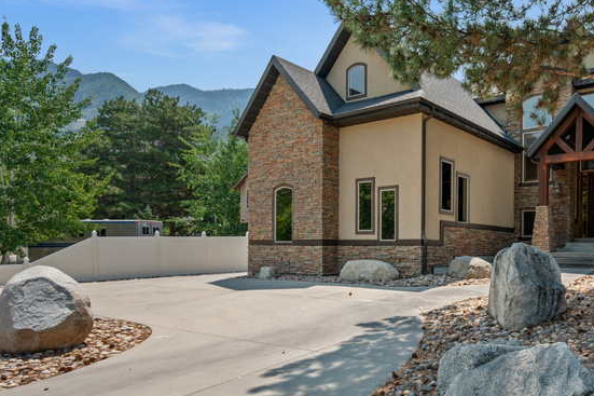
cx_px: 480
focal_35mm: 26
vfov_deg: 49.1
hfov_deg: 63.1
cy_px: 244
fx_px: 429
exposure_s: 1/1000
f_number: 7.1
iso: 500
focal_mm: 14
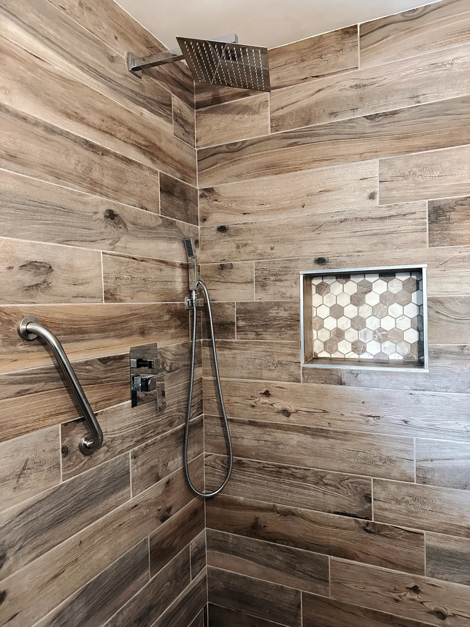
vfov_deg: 71.6
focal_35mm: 24
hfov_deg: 56.8
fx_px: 434
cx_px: 235
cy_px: 314
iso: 800
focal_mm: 6.86
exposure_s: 1/60
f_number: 1.78
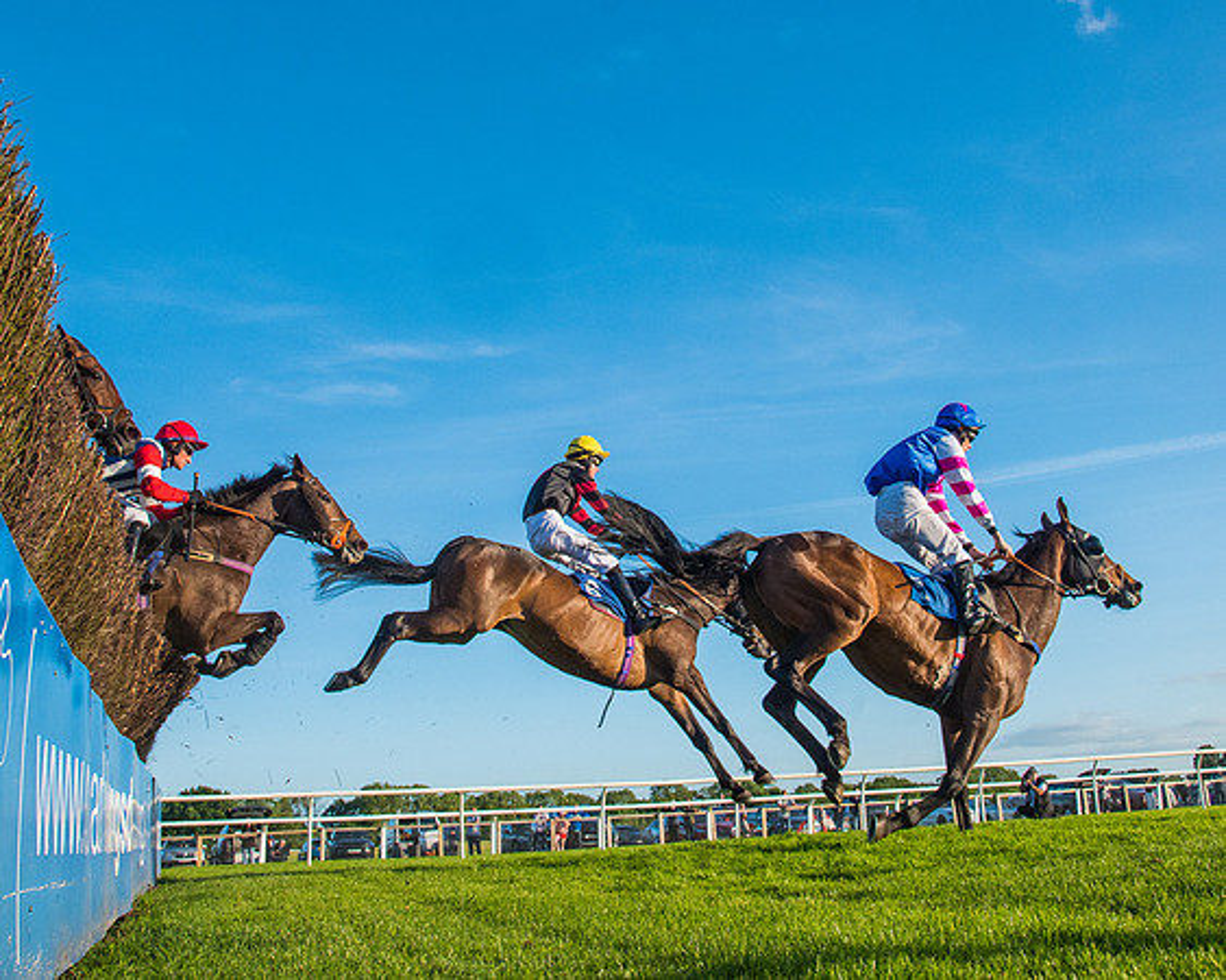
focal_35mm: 38
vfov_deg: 38.9
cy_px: 369
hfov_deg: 48.0
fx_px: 1377
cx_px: 601
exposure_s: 1/2500
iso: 2000
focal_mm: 27
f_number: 6.3
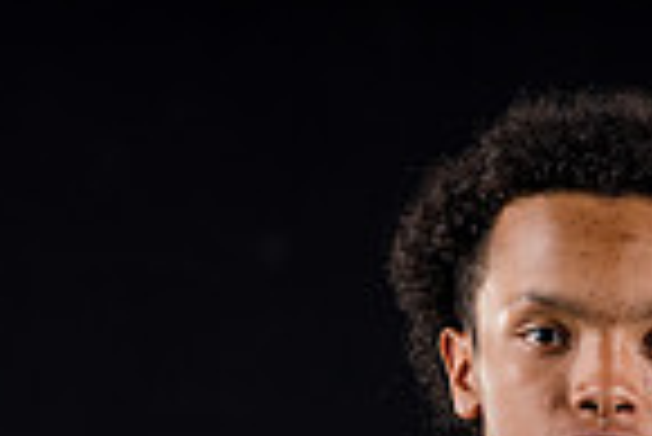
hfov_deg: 3.8
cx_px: 625
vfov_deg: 2.5
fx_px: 9862
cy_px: 771
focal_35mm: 544
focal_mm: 136
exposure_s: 1/160
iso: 200
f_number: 4
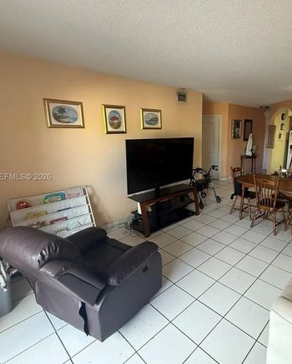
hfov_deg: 64.6
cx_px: 214
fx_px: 216
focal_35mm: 20
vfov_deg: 80.3
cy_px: 177
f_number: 2.2
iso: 320
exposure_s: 1/99
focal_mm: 2.22
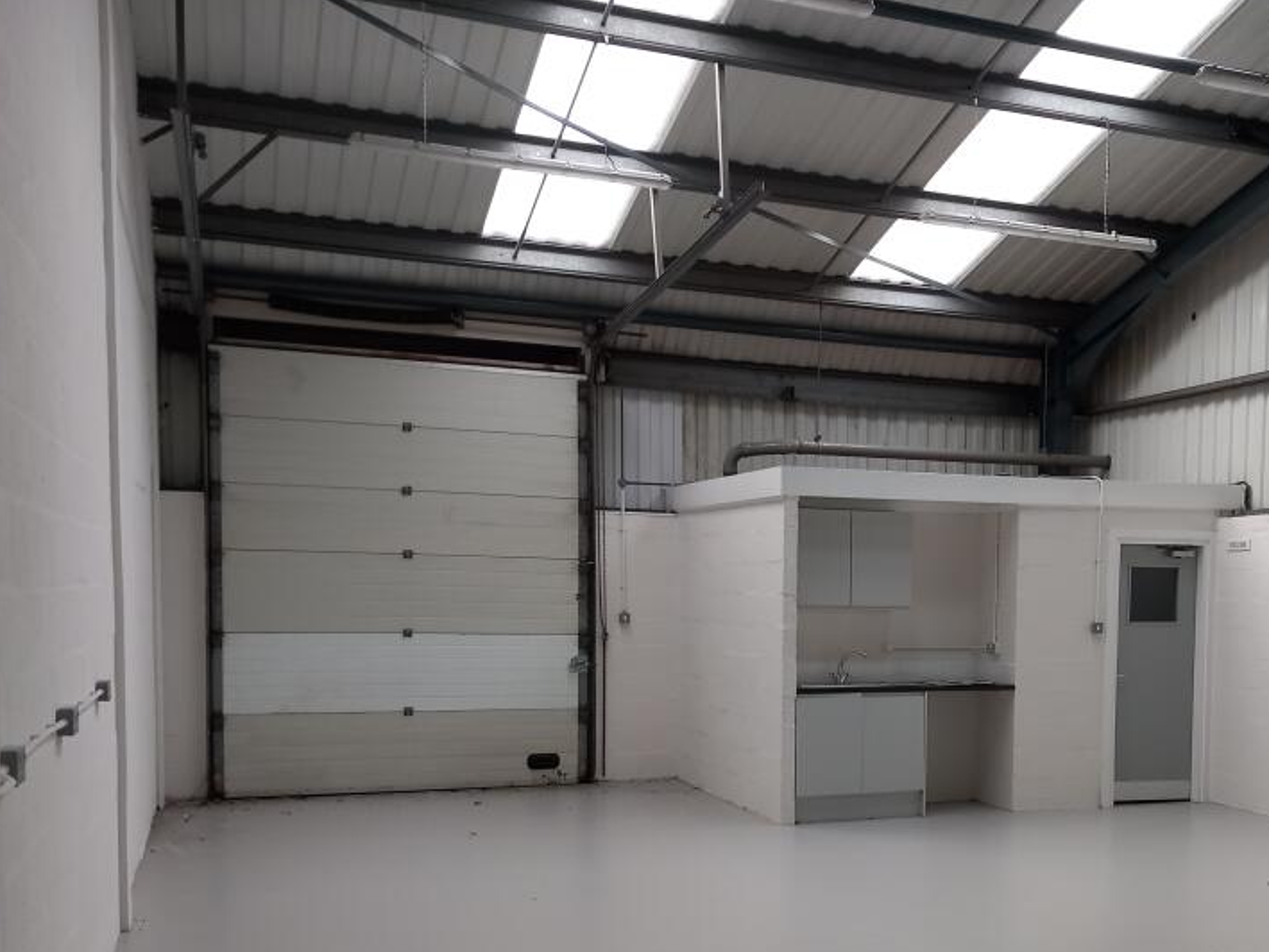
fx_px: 1430
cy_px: 673
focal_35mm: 39
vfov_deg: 36.3
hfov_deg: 46.9
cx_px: 866
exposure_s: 1/33.3
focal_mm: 4
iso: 160
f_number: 1.8
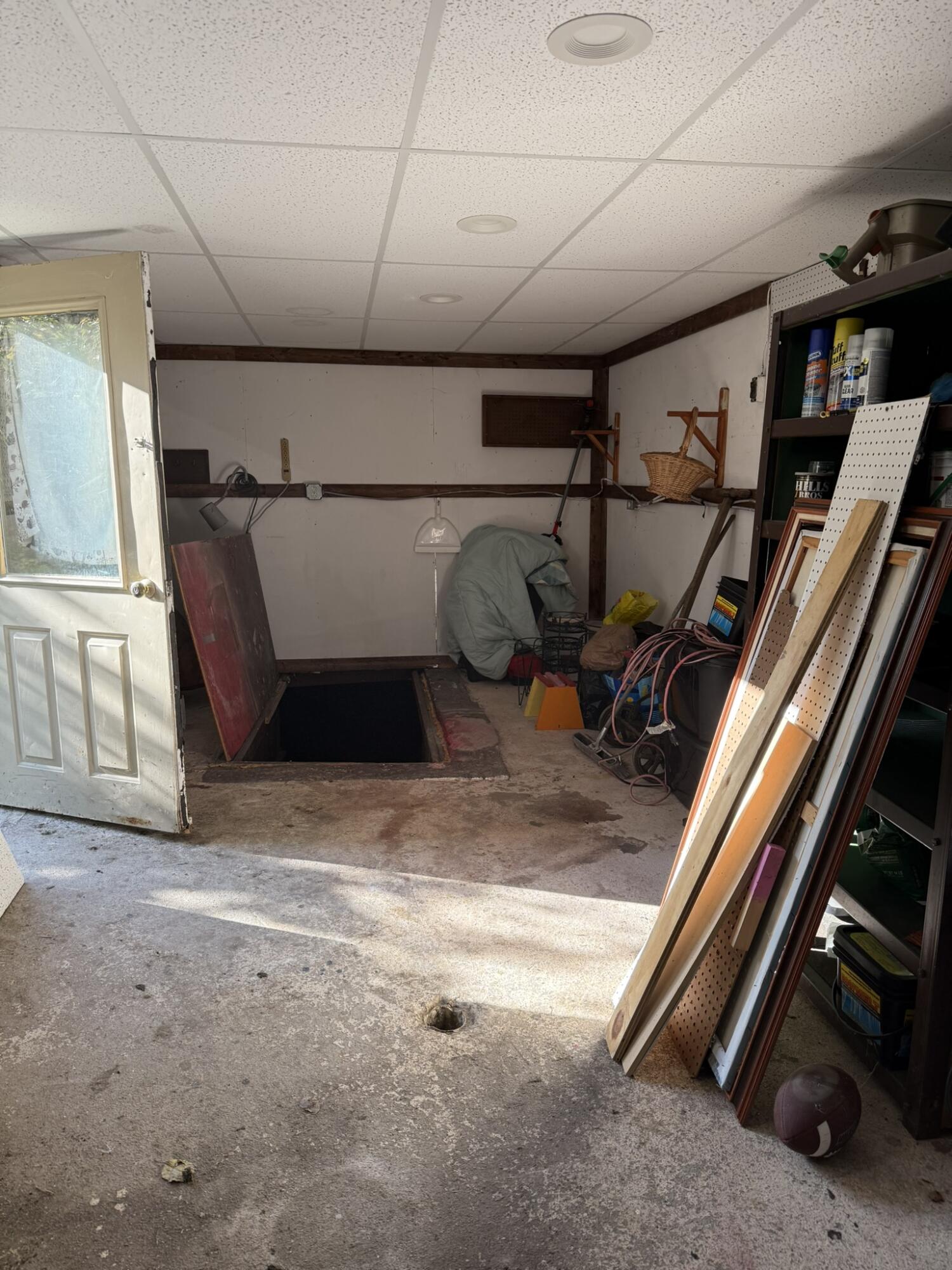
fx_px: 880
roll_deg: +0.4
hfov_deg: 56.8
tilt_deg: -4.8
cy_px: 635
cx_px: 476
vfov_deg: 71.6
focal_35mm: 24
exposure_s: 1/303
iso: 100
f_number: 1.78
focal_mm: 6.76
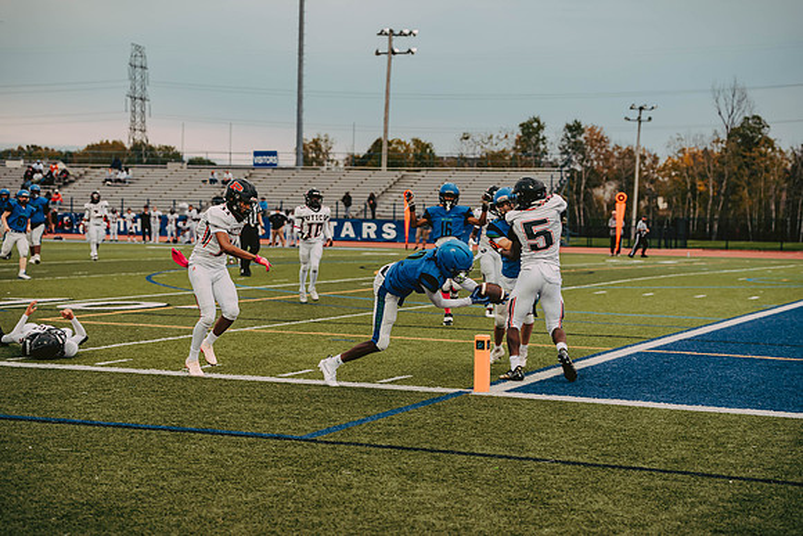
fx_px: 1562
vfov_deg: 19.5
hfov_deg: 28.8
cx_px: 402
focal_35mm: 70
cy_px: 268
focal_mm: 70
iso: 800
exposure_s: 1/400
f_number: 3.2
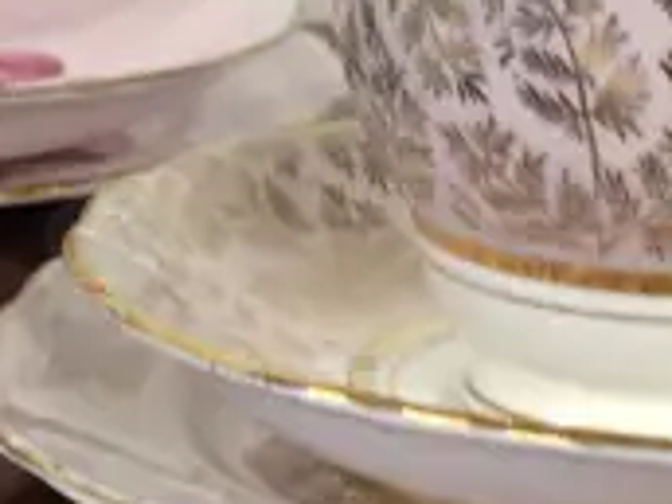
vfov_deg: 8.6
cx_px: 74
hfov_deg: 11.4
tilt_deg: -14.2
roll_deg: -0.3
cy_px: 277
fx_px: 3358
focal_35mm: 173
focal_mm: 4.15
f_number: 2.2
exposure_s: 1/17
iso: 40
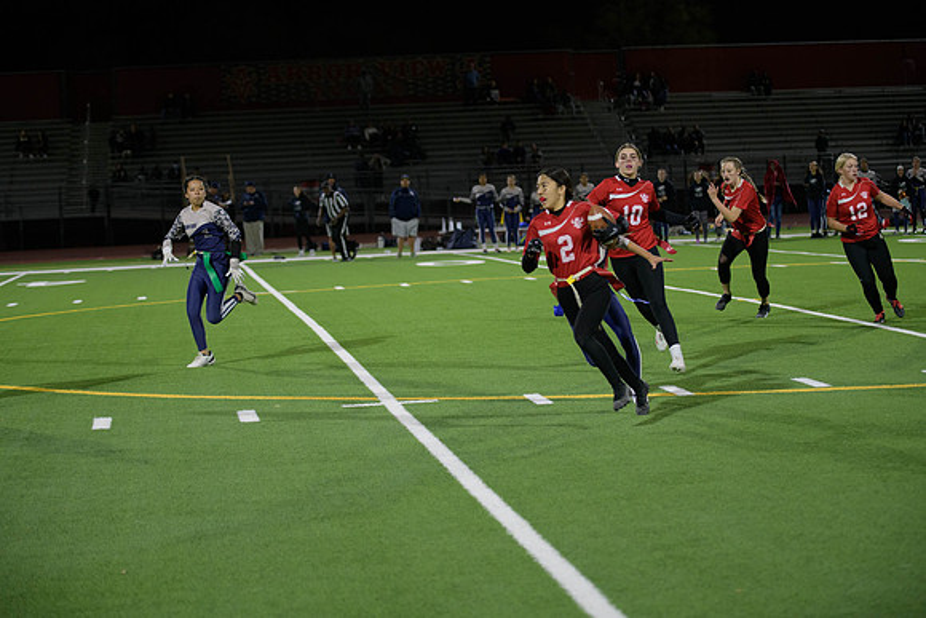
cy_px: 309
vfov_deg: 15.9
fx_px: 2213
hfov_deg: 23.6
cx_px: 463
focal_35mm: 86
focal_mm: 86
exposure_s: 1/640
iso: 2200
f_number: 2.8
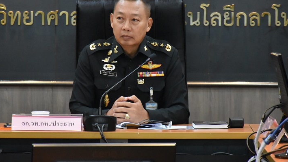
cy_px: 67
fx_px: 2131
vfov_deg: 4.4
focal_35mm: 279
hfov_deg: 7.7
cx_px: 122
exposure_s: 1/125
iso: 6400
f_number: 5.6
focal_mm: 140
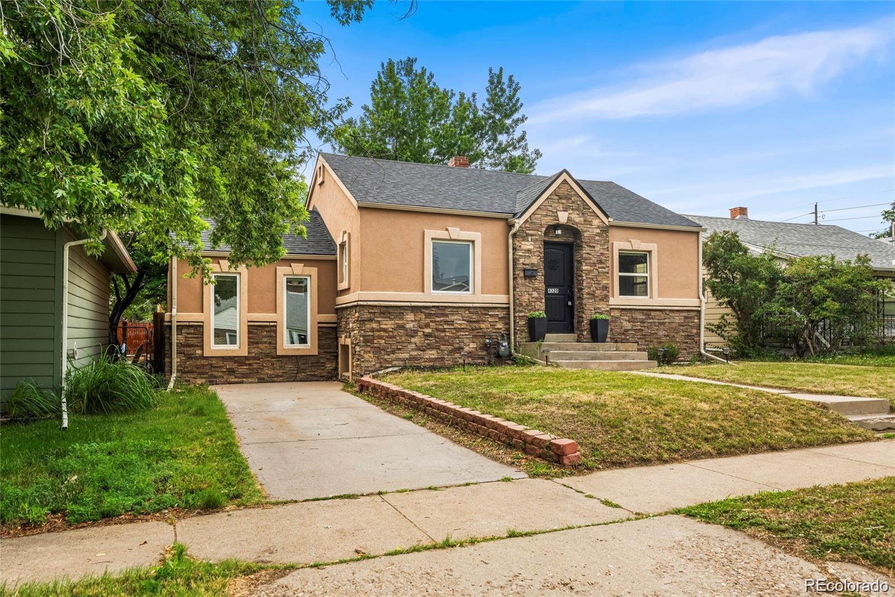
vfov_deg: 48.7
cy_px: 298
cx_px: 448
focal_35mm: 26
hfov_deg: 68.4
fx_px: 659
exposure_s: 1/125
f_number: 7.1
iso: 500
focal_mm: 26.5
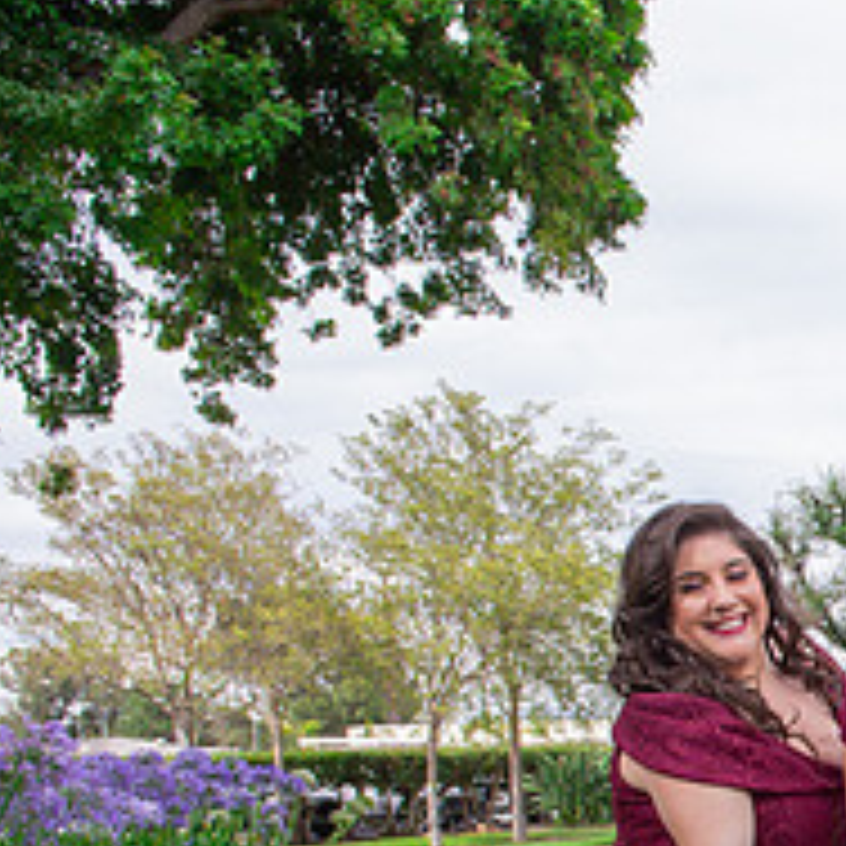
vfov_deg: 26.0
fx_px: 1742
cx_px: 1197
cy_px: 828
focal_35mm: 63
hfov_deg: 23.1
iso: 400
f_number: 7.1
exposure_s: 1/250
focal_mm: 24
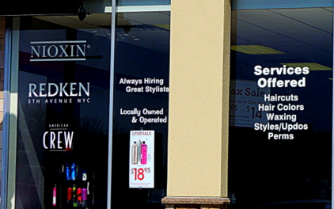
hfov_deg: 10.4
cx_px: 266
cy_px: 33
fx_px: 1830
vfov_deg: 6.5
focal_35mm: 201
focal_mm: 17.9
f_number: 5.5
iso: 100
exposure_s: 1/800
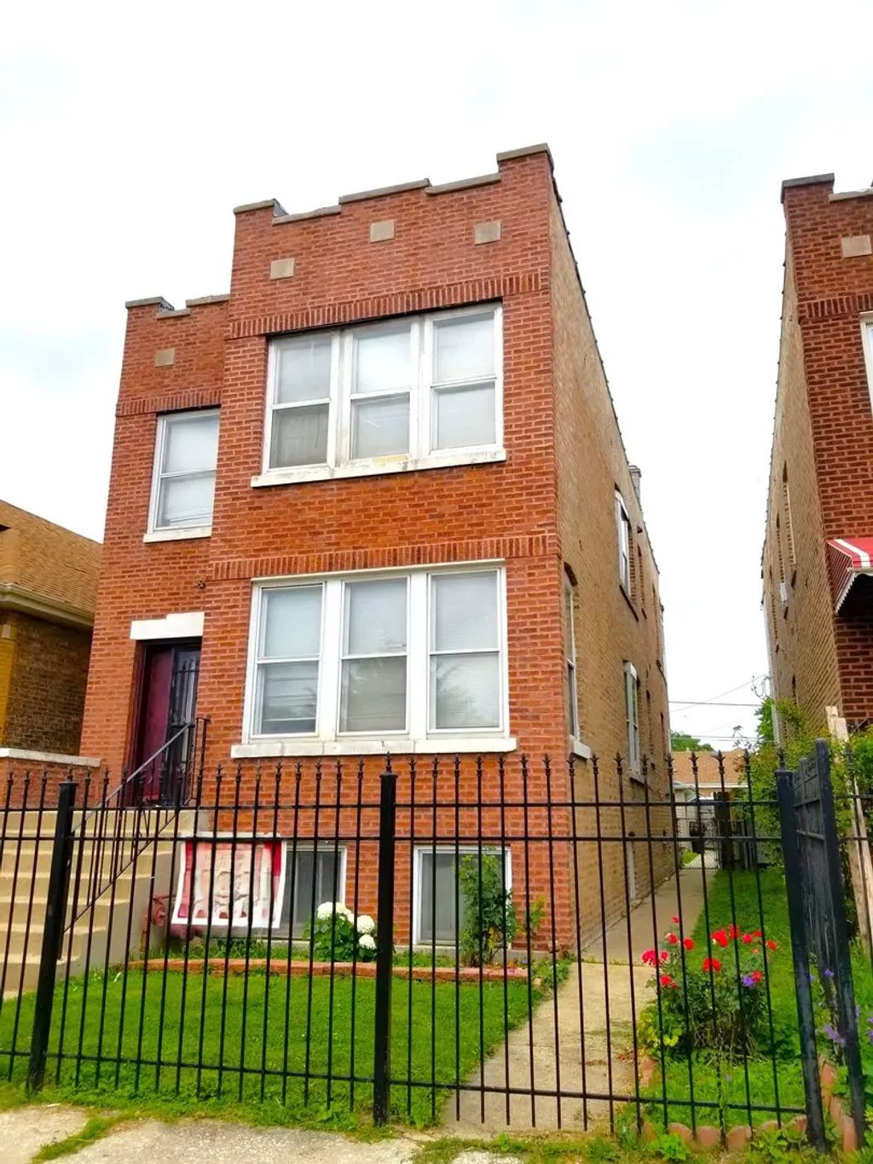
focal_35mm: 26
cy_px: 582
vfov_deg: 67.3
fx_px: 874
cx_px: 436
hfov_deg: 53.1
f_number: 1.7
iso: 50
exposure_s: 1/2064
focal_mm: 4.25
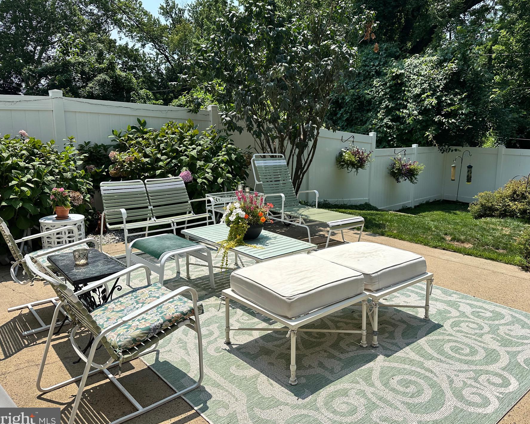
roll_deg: -0.1
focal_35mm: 27
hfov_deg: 63.9
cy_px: 203
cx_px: 291
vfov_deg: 53.2
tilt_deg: -9.8
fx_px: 424
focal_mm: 6.86
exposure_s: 1/5263
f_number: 1.78
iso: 80
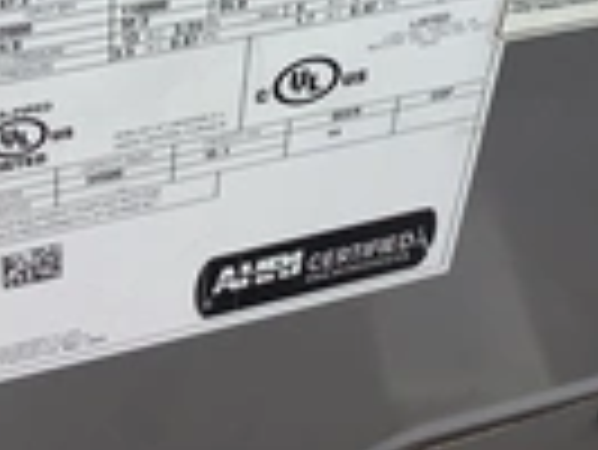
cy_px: -216
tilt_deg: -42.3
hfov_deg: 21.0
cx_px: 409
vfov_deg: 14.8
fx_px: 1608
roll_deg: -8.2
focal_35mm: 93
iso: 25
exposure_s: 1/612
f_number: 2.4
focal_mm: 3.3
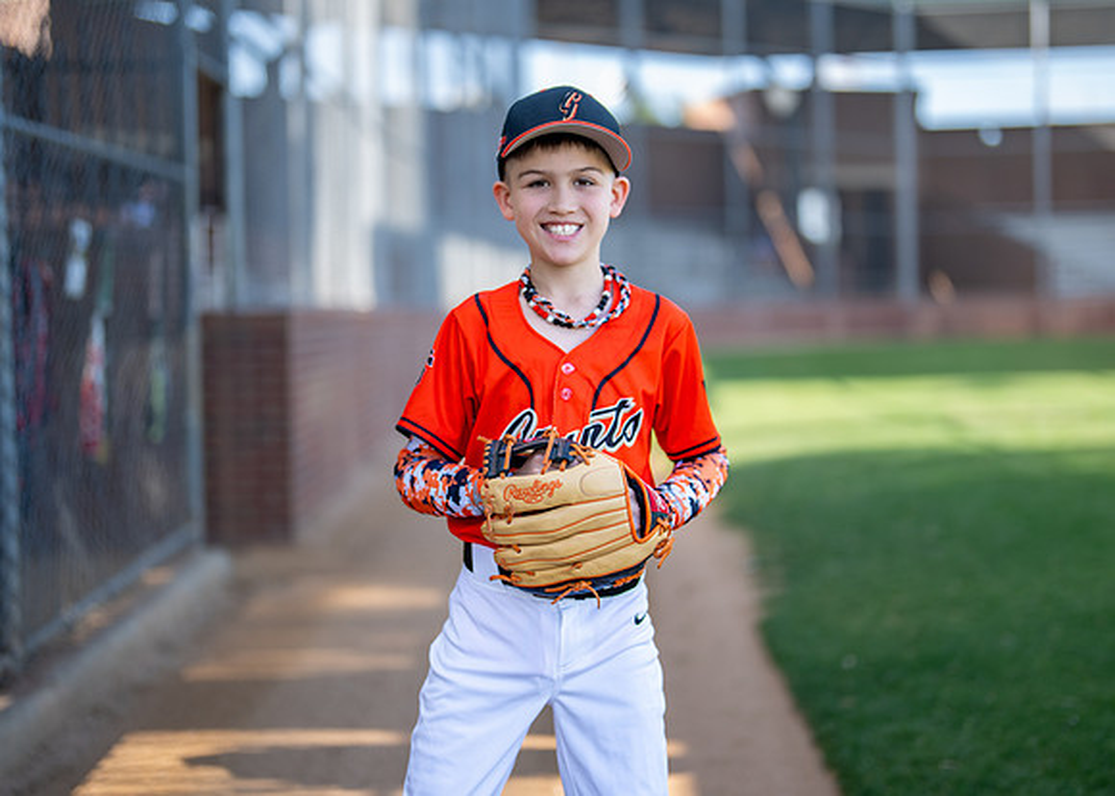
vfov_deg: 25.3
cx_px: 586
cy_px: 380
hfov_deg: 34.8
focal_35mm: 56
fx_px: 1776
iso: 125
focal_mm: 50
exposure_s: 1/1600
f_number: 1.2
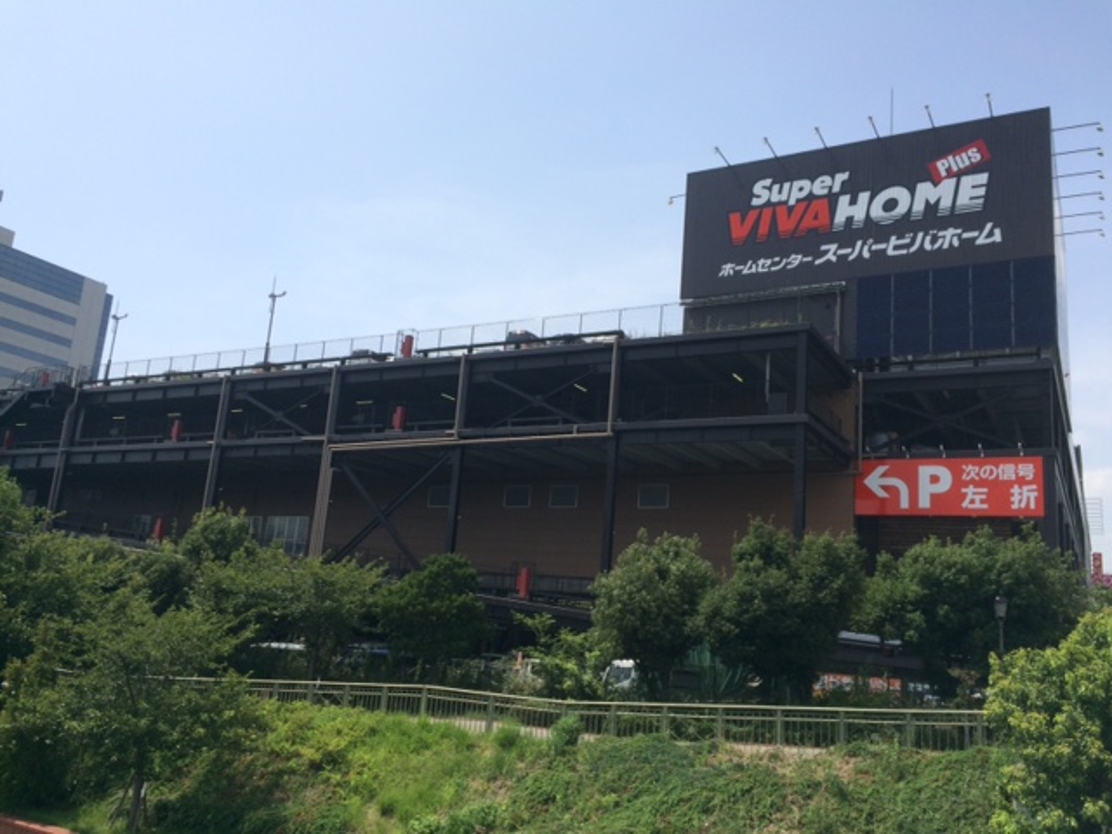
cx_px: 556
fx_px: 932
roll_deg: -4.0
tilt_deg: +12.7
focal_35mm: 29
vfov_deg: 48.2
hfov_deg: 61.7
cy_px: 417
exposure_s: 1/2564
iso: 32
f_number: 2.2
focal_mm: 4.15
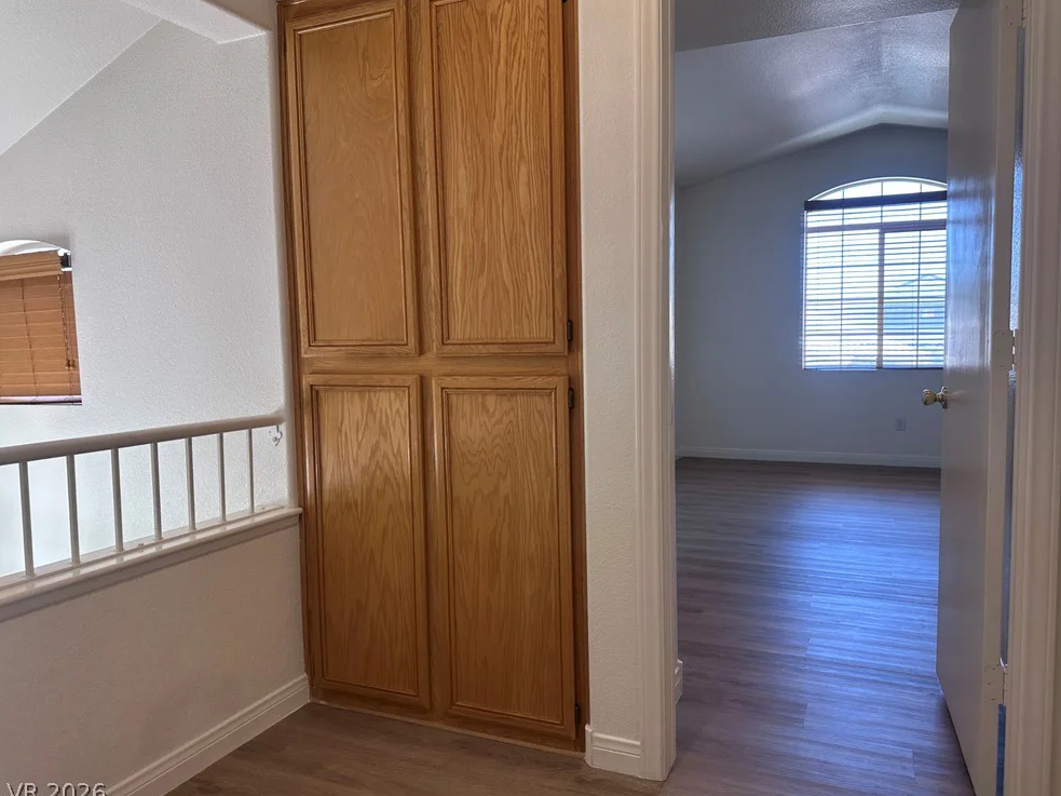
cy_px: 395
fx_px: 766
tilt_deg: -1.2
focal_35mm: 25
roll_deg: +0.6
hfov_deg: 69.4
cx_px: 541
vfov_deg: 54.9
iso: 64
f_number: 1.78
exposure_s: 1/120
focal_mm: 6.86
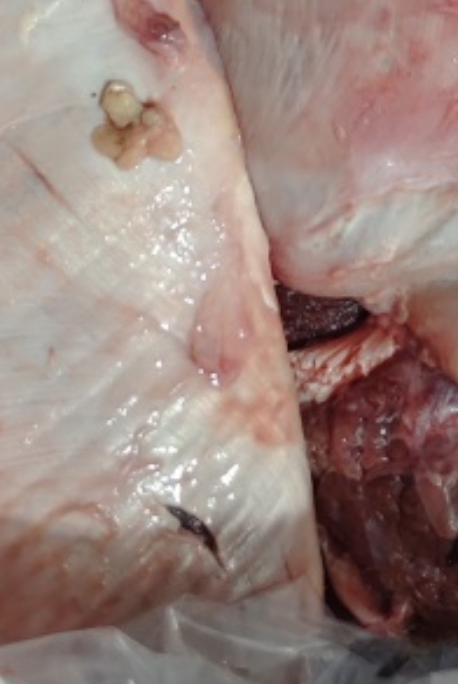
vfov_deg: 20.0
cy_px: -354
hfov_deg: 14.9
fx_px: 1656
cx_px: 636
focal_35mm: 87
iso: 849
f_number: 1.57
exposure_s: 1/50
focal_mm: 6.51
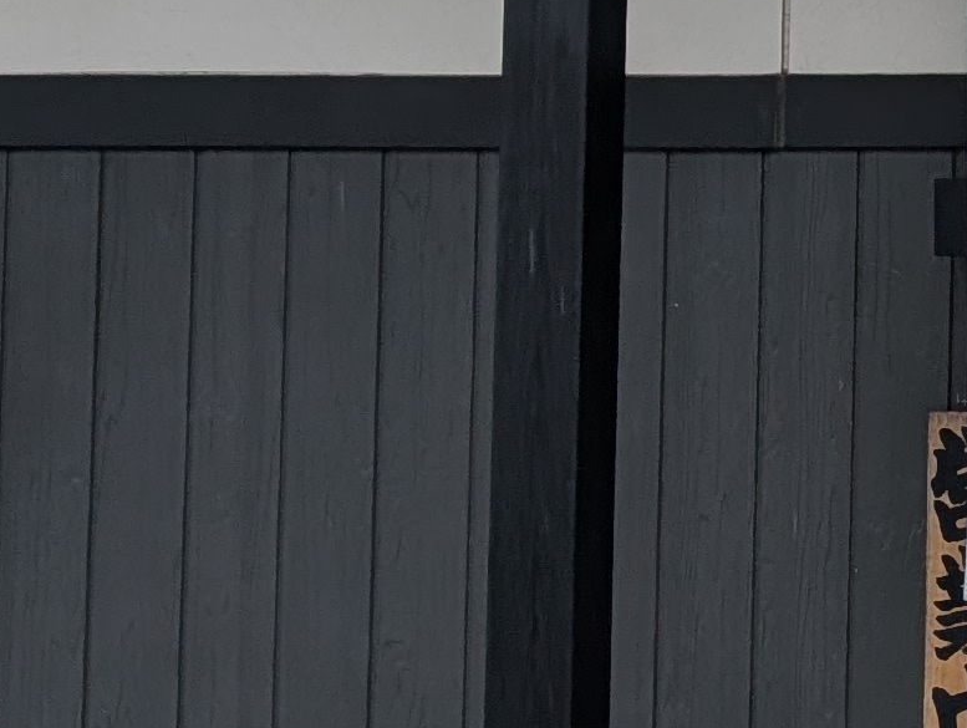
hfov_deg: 13.3
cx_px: 1992
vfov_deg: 11.7
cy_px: 142
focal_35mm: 126
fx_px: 3525
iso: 22
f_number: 1.68
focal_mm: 6.9
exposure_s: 1/292
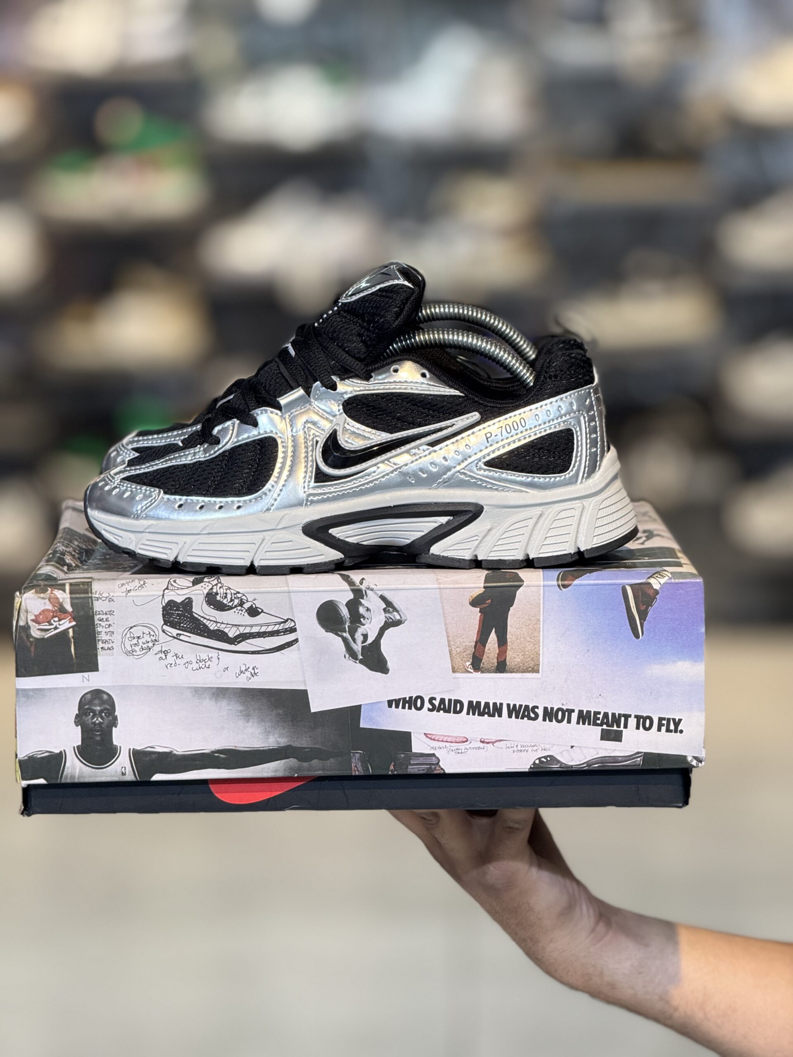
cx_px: 396
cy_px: 528
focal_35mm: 120
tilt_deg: -8.2
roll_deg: +1.7
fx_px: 3665
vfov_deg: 16.4
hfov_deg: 12.3
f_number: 2.8
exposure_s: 1/100
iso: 160
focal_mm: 15.66
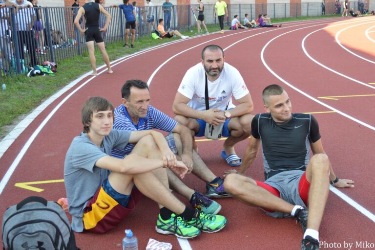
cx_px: 188
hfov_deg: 43.6
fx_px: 468
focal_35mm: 45
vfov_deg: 29.8
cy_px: 125
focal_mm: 30
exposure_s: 1/125
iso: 360
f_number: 5.6
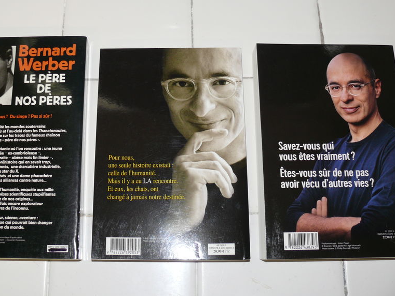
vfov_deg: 31.4
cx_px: 171
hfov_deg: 41.1
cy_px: 110
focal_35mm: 46
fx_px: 525
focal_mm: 7.4
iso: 100
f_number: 2.8
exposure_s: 1/30
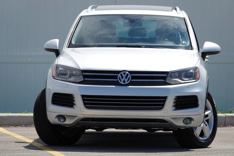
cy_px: 78
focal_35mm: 300
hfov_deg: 6.9
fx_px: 1950
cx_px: 117
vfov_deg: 4.6
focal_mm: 110.13
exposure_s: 1/1000
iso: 100
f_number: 4.5
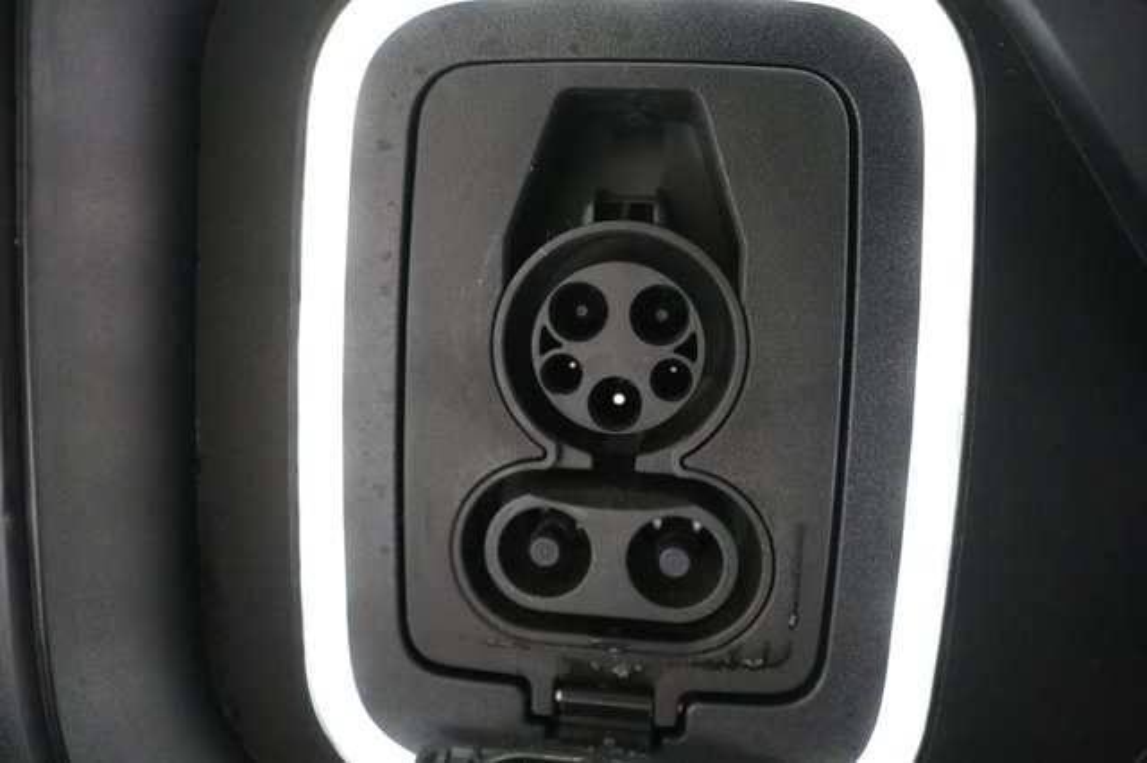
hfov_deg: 65.5
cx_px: 574
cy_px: 382
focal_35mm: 28
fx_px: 892
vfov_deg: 46.4
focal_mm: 28
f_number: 4
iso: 6400
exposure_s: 1/160
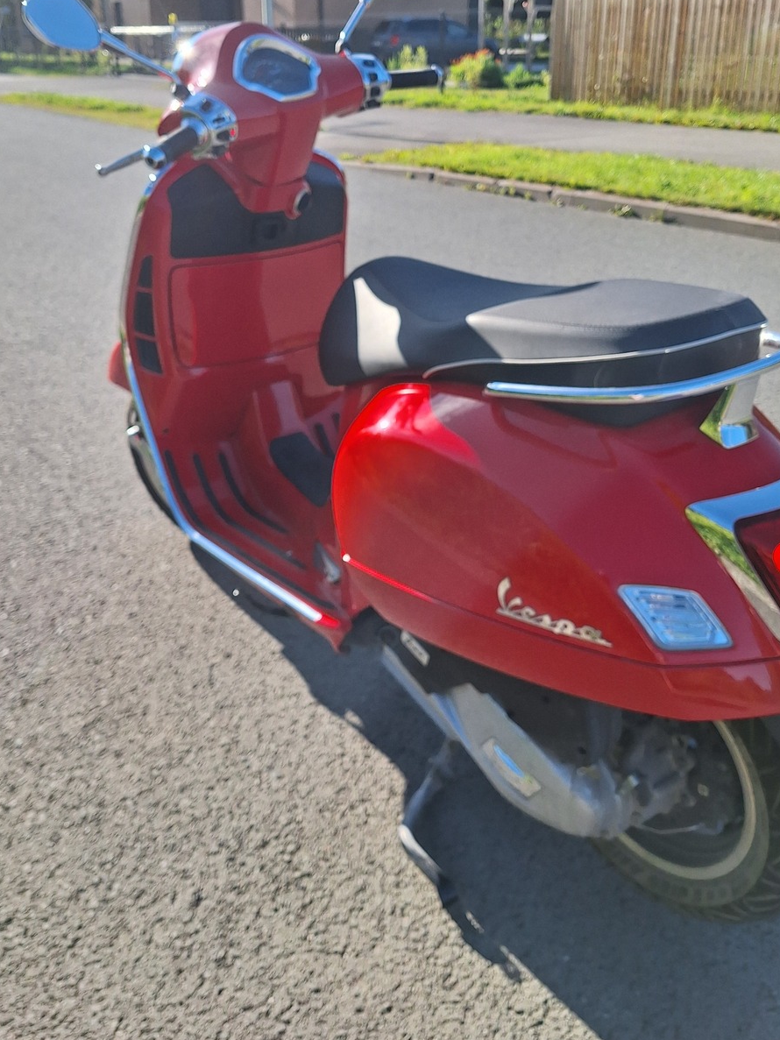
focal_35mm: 31
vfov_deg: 57.9
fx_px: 932
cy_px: 413
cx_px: 383
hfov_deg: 45.4
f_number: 1.8
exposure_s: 1/1799
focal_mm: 5.54
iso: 40
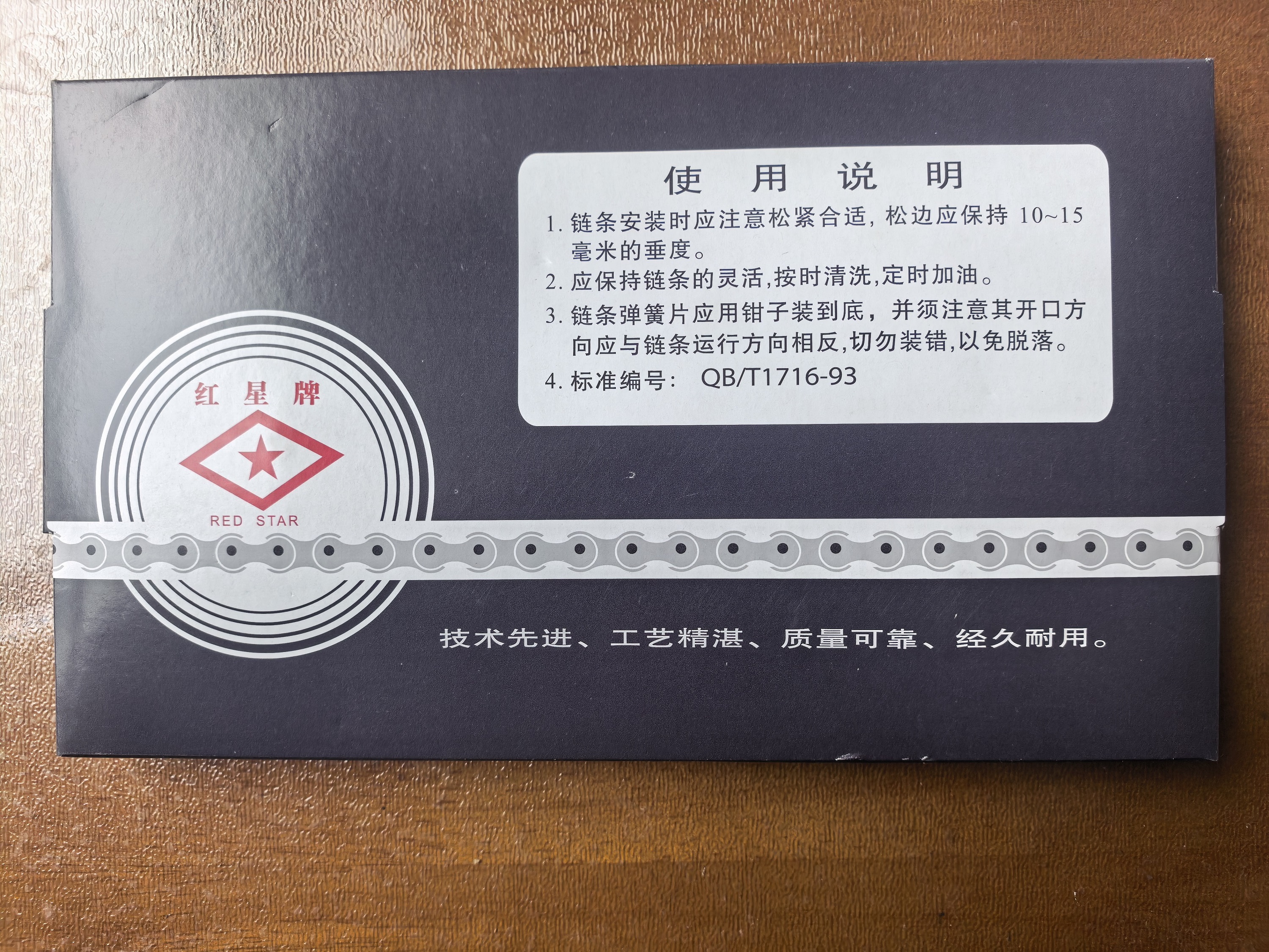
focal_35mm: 24
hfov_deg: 71.6
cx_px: 634
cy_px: 476
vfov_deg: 56.8
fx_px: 880
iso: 50
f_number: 2.8
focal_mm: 5.75
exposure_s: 1/151
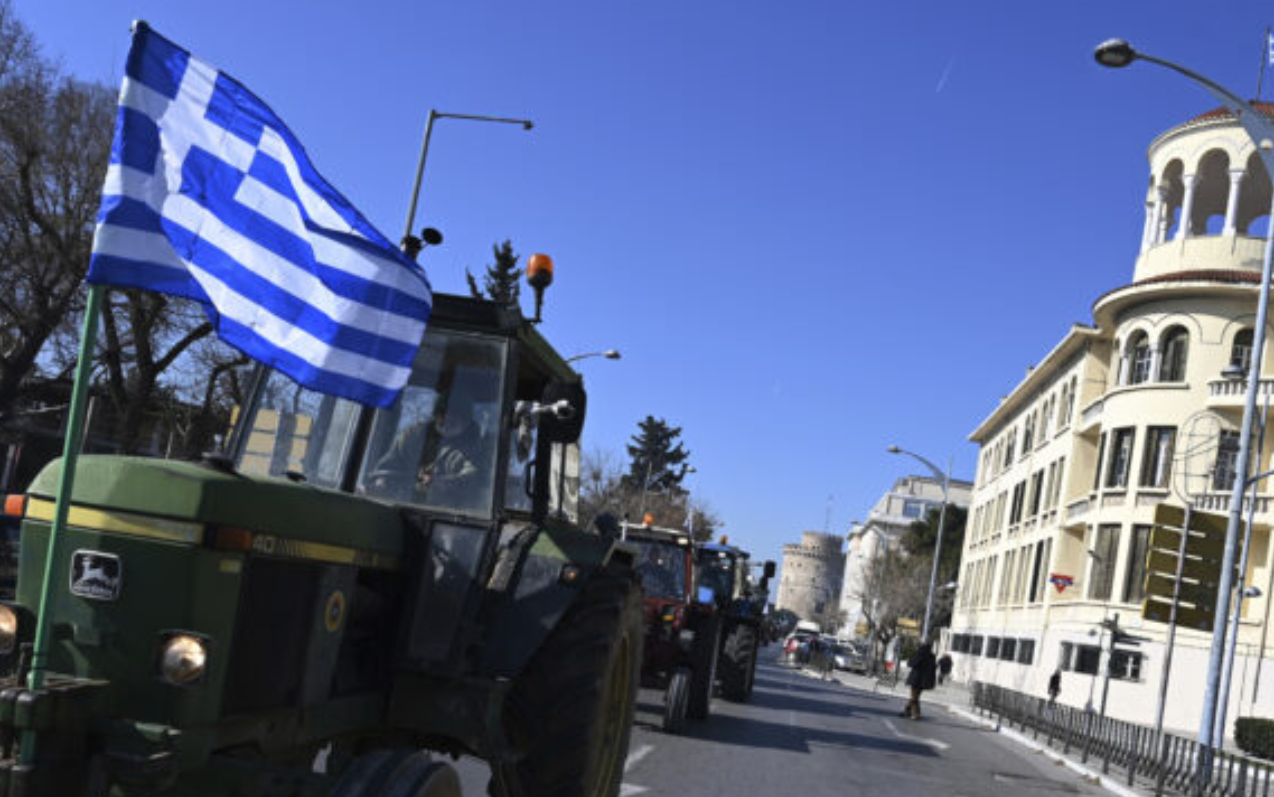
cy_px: 485
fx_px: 1146
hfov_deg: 58.0
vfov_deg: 38.2
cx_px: 701
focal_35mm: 33
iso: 160
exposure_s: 1/640
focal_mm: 24
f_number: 7.1
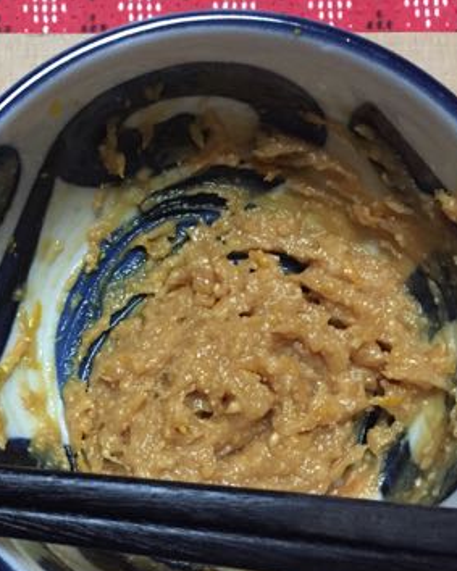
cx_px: 139
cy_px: 358
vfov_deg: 38.5
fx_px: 812
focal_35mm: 48
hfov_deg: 31.1
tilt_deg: -83.5
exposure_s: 1/15
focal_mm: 4.15
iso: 320
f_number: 2.2
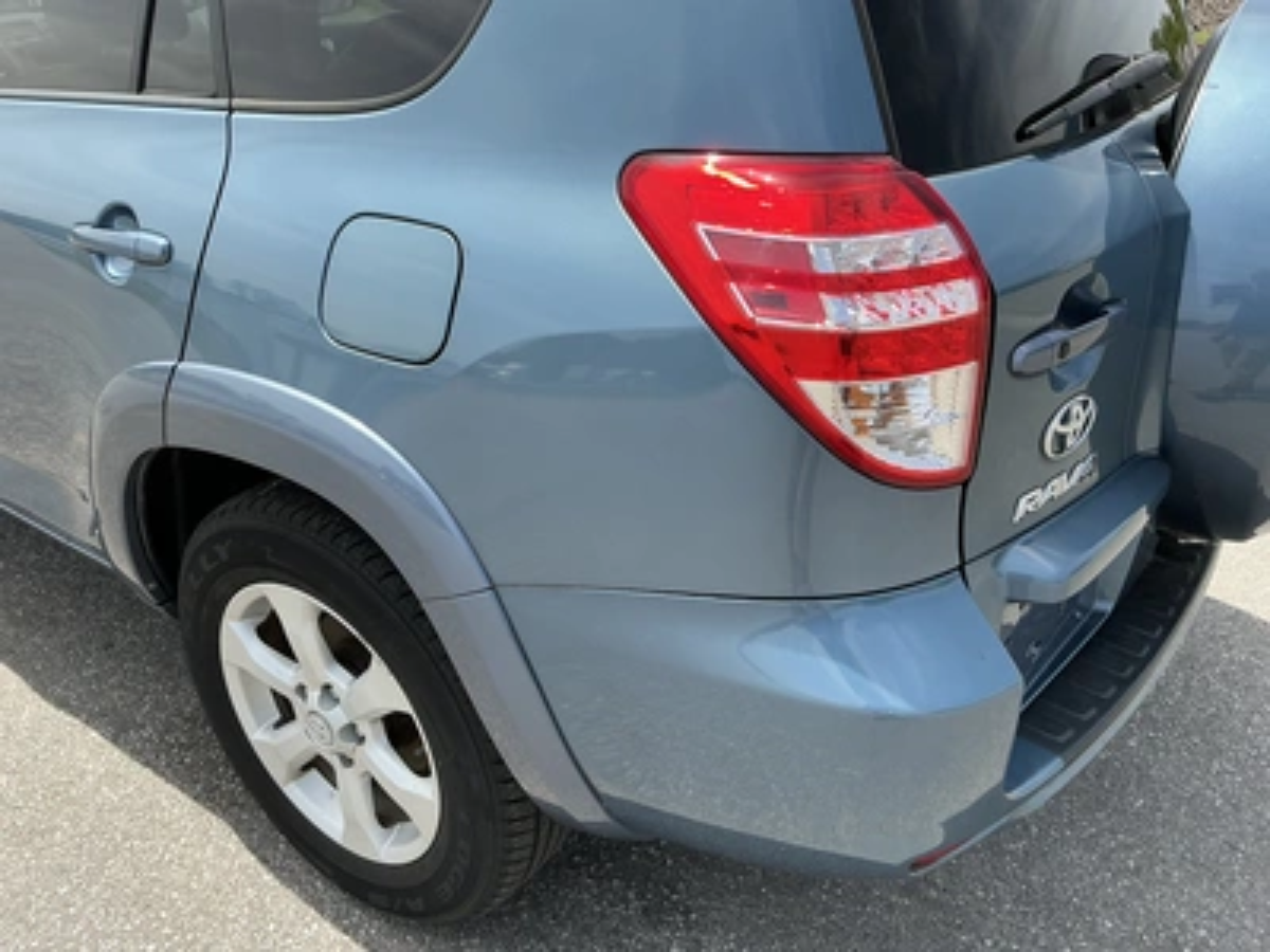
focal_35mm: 28
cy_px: 476
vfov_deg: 49.7
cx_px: 635
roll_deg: +1.0
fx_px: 1027
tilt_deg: -26.4
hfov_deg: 63.4
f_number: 1.8
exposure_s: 1/804
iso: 25
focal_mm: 3
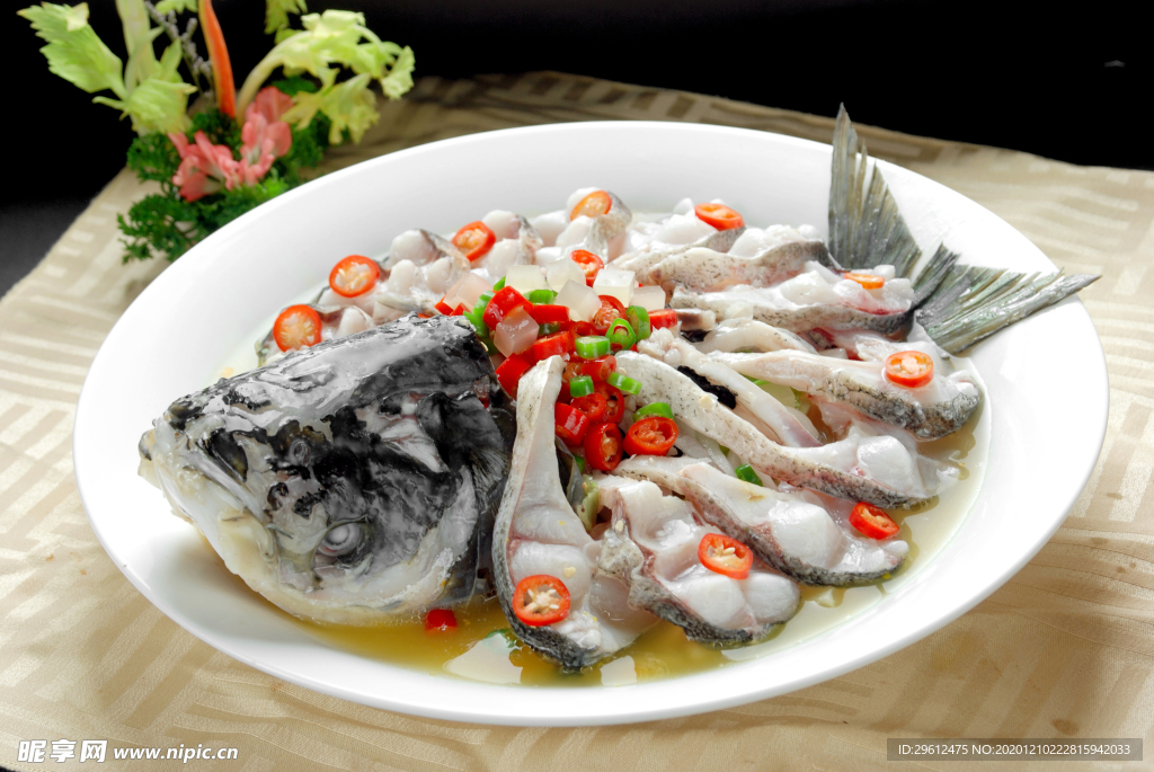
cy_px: 386
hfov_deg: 24.6
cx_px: 577
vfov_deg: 16.6
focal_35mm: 82
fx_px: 2647
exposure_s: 1/1.6
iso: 100
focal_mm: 55
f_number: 6.3
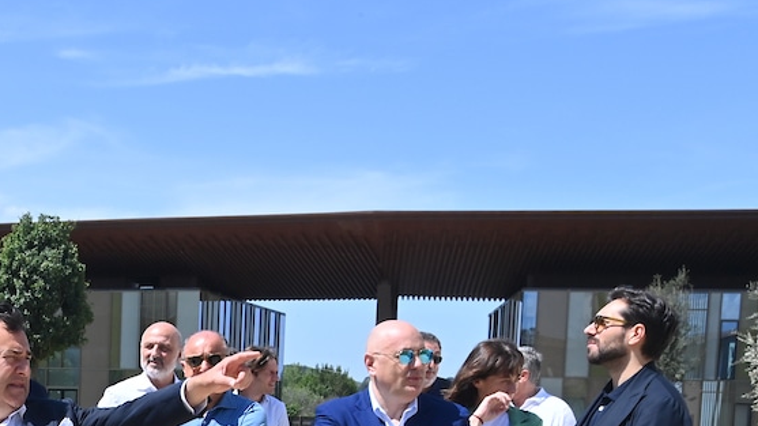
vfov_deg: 16.4
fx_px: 1407
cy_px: 524
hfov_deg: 28.7
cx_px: 41
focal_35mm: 70
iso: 500
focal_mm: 31
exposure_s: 1/250
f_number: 16
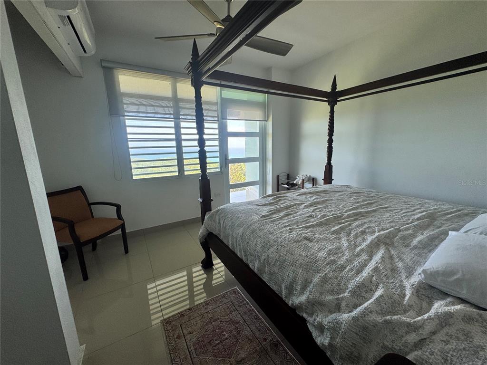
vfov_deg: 85.7
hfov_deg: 102.1
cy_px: 182
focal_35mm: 14
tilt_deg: -9.9
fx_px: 197
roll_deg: +2.2
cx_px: 244
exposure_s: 1/99
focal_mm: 2.22
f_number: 2.2
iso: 40
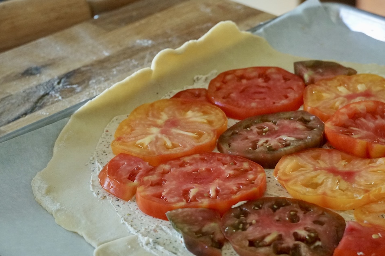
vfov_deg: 14.7
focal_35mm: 93
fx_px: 994
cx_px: 255
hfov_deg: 21.8
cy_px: 153
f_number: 5
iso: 4000
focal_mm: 46
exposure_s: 1/160
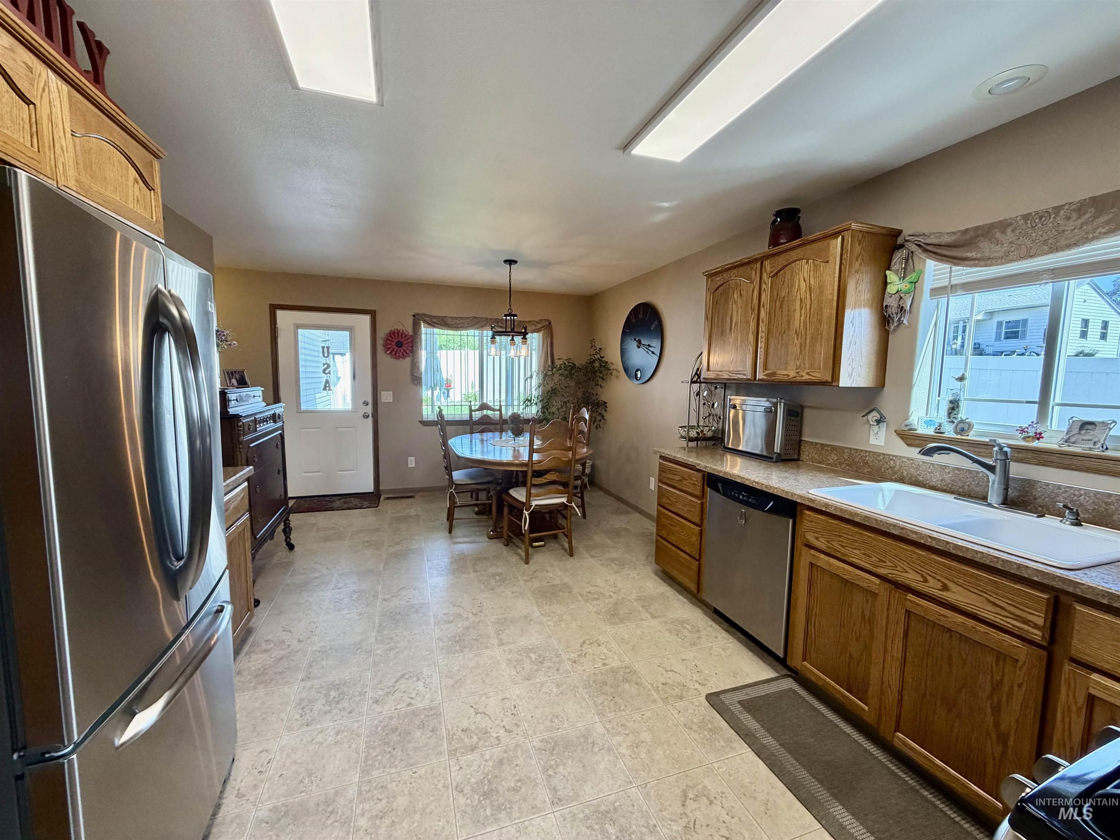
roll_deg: -0.6
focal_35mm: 14
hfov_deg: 102.1
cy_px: 420
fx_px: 453
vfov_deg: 85.7
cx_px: 560
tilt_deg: -4.7
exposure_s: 1/120
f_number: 2.2
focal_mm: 2.22
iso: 160
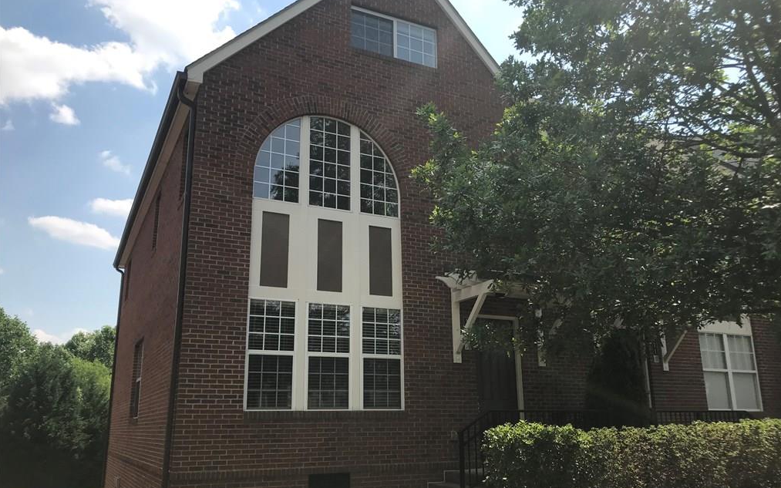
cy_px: 264
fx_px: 639
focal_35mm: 30
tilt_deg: +14.8
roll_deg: +0.0
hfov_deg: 62.9
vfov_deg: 41.8
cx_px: 392
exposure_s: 1/1996
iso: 20
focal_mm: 3.99
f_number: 1.8
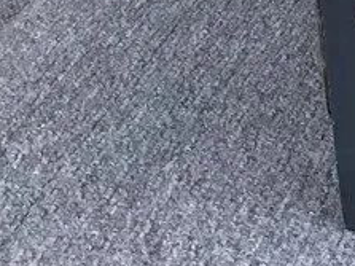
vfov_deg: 11.0
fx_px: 1281
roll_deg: +0.5
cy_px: -222
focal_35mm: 125
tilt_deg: -17.8
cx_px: 712
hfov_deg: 13.5
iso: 25
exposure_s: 1/375
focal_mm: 3.3
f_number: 2.4
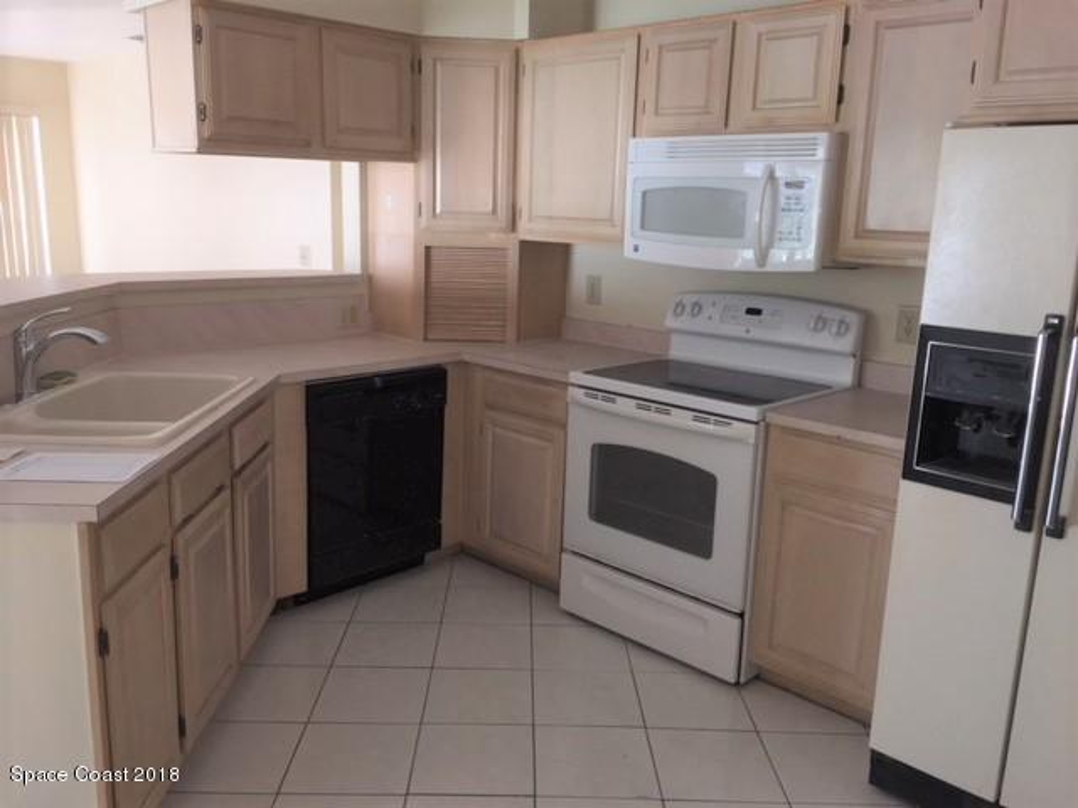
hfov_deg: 61.7
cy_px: 404
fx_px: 903
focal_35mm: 29
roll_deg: -1.3
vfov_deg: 48.2
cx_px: 539
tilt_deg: -11.7
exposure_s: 1/30
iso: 40
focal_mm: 4.15
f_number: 2.2
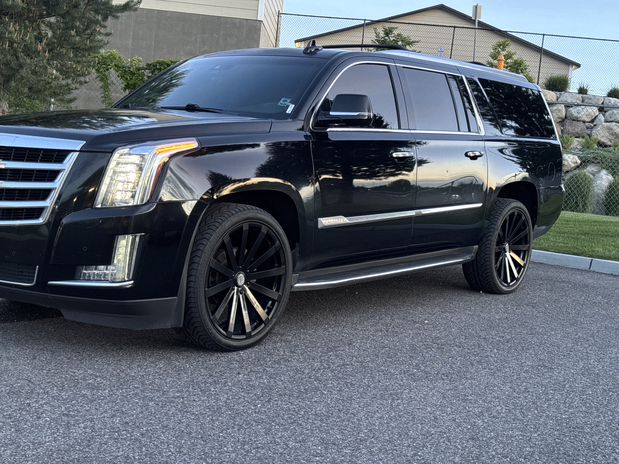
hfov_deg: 39.7
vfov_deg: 30.3
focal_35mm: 48
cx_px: 310
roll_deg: -5.3
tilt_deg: -4.3
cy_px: 232
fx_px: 858
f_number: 1.78
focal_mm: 6.76
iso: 250
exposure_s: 1/60
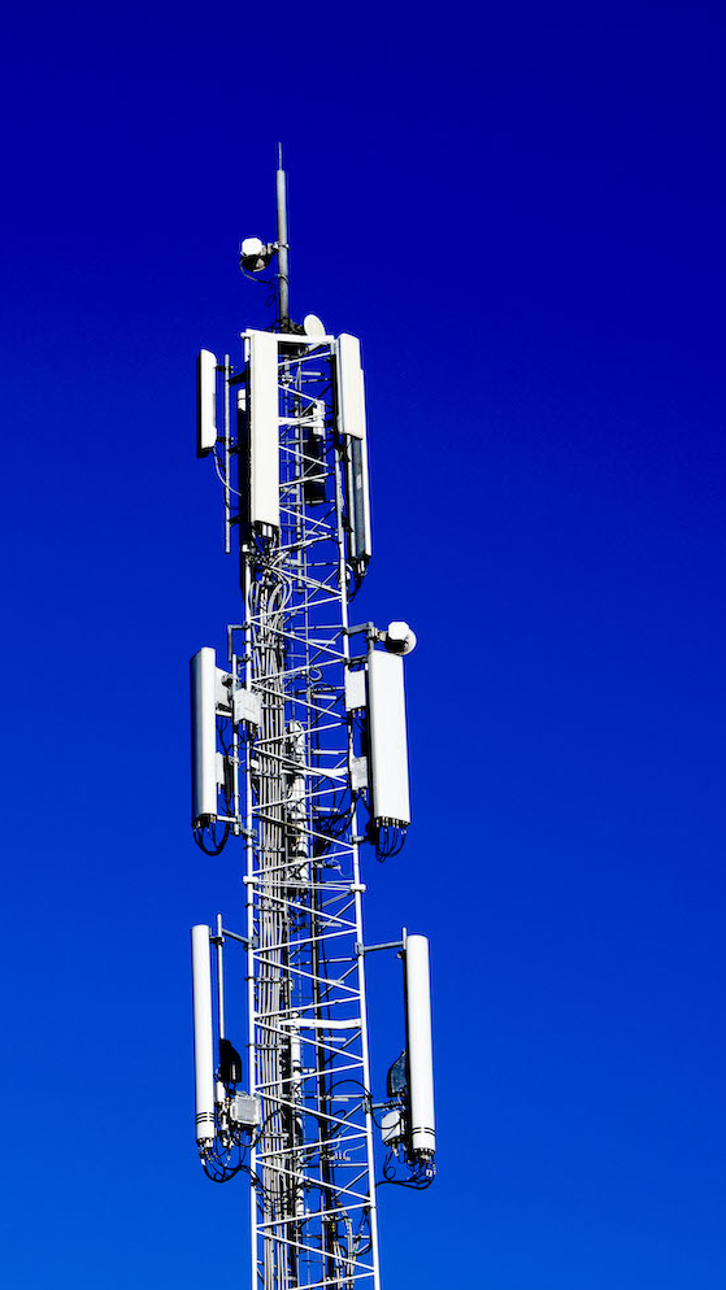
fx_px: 5682
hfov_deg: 7.3
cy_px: 645
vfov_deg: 13.0
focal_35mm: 166
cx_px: -31
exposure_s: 1/1600
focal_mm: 105
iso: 160
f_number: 6.3
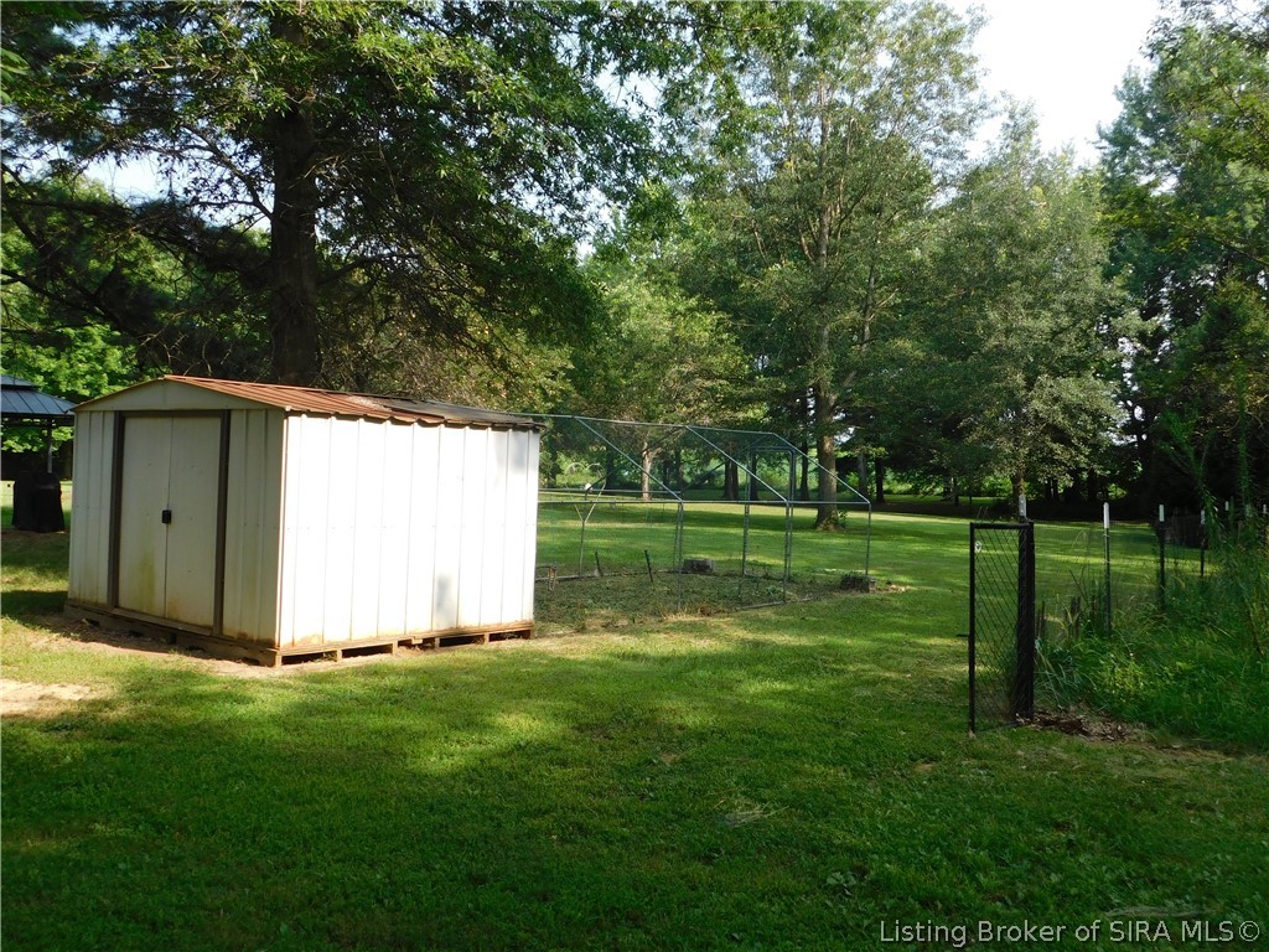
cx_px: 634
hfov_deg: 60.0
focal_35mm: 30
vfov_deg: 46.8
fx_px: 1100
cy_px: 476
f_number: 3.2
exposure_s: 1/400
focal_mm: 5.3
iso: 125
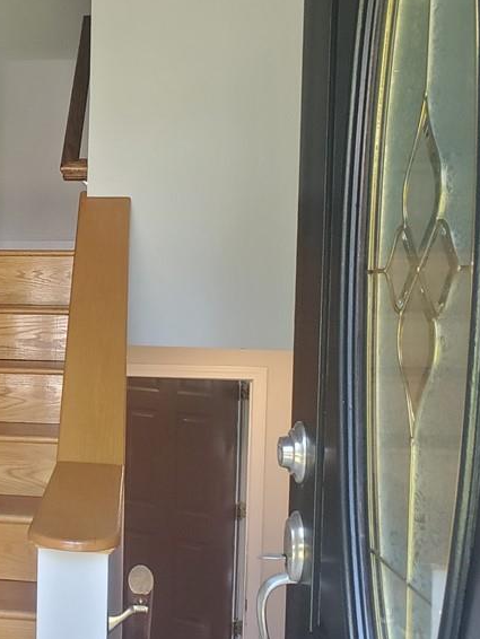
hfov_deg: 28.7
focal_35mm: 47
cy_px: 356
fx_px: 868
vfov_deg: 40.4
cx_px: -12
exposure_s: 1/120
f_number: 2.4
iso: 320
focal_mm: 4.3
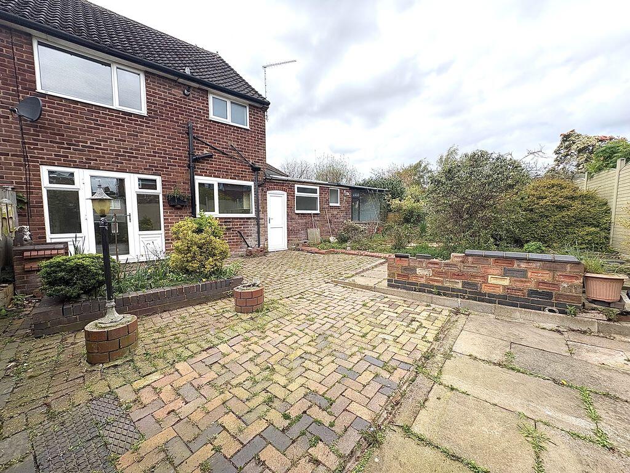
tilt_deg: -4.0
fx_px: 255
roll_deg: +1.0
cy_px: 236
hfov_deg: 102.1
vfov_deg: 85.7
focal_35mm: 14
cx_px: 315
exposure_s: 1/921
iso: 50
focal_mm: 2.22
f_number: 2.2
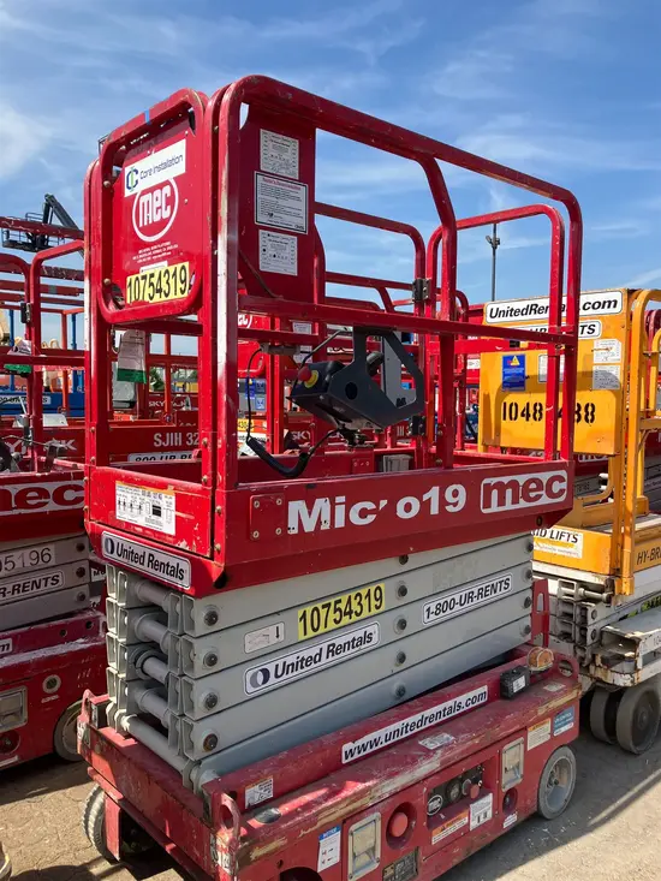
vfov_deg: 63.4
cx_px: 330
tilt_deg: -3.2
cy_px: 440
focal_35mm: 28
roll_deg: -1.4
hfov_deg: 49.8
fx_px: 713
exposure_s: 1/1350
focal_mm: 3.99
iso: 32
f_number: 1.8
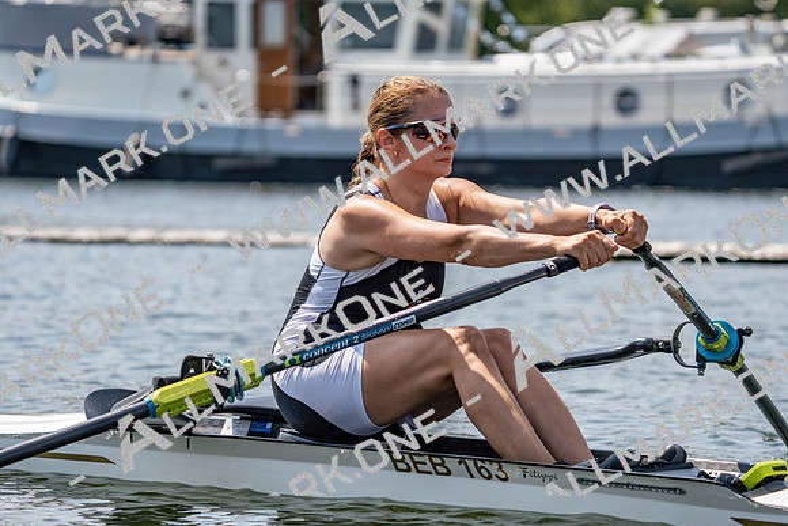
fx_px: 4379
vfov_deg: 6.9
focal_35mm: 200
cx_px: 394
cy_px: 263
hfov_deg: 10.3
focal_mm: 200
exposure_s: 1/1600
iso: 200
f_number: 5.6
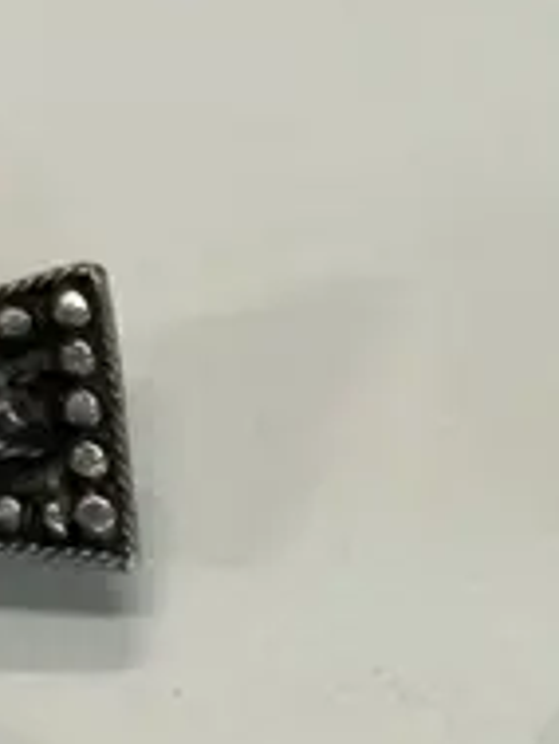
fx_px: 5592
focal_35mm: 260
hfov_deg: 5.7
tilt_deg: -57.3
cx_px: 484
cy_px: 921
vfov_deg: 7.5
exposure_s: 1/50
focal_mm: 6.86
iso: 50
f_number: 1.78
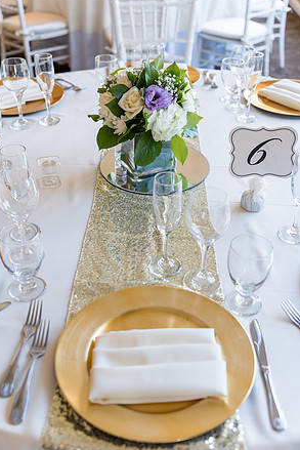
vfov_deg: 48.4
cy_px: 223
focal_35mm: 40
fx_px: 500
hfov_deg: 33.4
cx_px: 148
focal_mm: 39
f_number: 3.2
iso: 400
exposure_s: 1/160
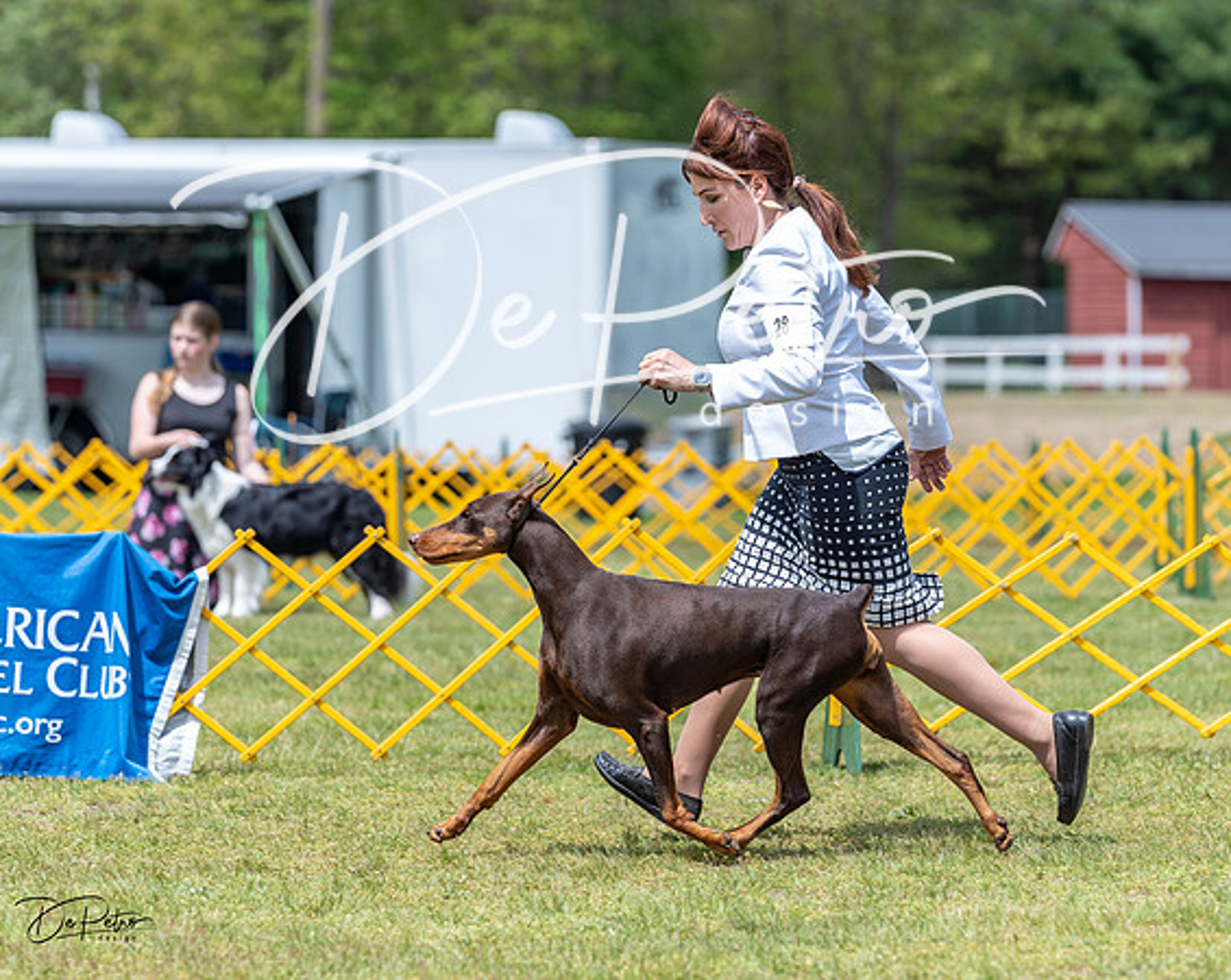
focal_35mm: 216
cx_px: 645
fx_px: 7842
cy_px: 457
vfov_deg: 7.2
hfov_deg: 9.0
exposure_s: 1/800
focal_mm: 159
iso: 100
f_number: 4
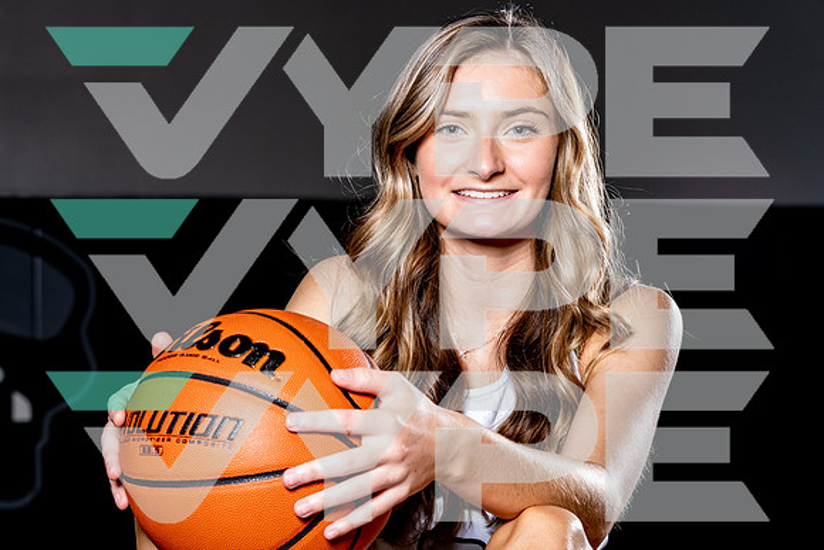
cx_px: 261
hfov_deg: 22.3
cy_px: 372
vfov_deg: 15.0
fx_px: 2078
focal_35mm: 91
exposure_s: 1/125
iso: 250
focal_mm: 65
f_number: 5.6
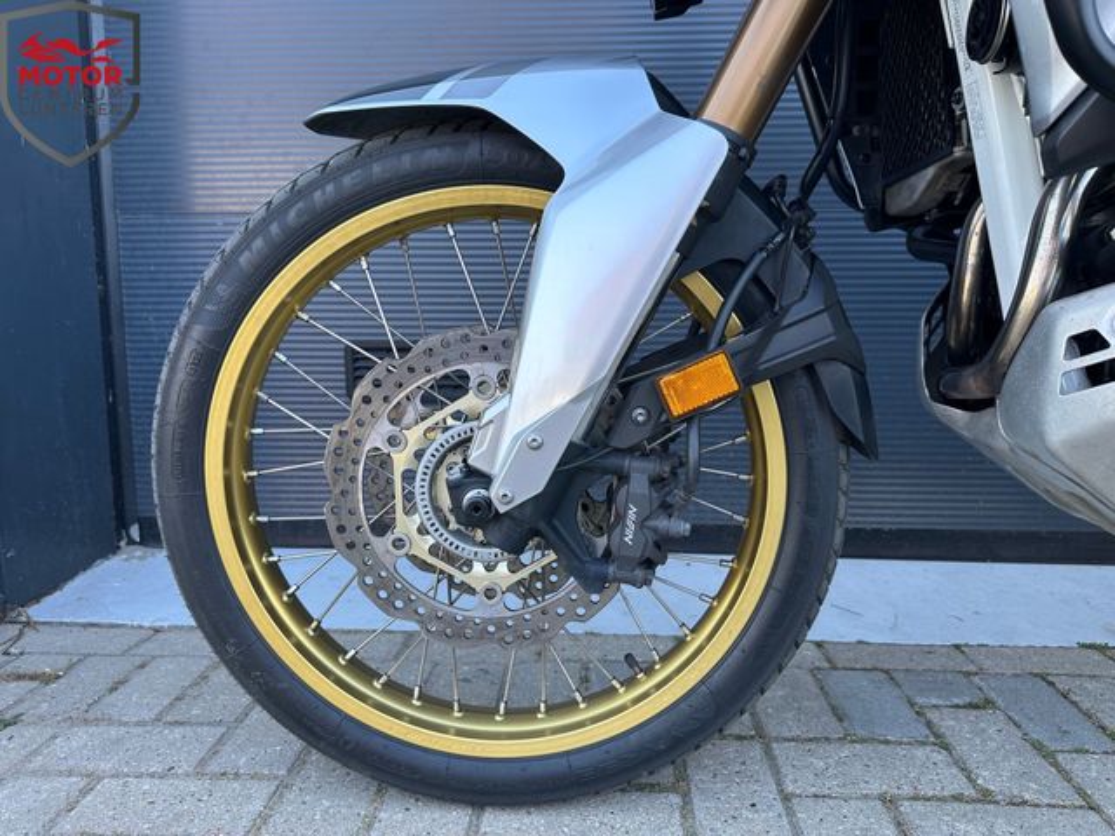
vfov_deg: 56.8
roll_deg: -0.2
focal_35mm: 24
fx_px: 773
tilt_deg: -5.9
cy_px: 418
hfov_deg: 71.6
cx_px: 558
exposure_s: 1/208
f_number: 1.78
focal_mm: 6.86
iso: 64
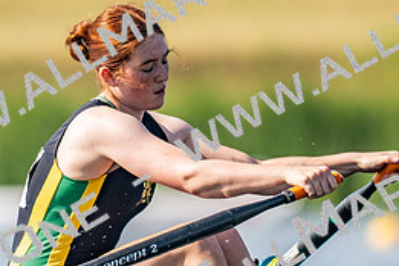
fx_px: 22132
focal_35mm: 1997
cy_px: 188
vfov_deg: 0.7
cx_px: 63
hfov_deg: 1.0
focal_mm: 600
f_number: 4
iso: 180
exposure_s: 1/2500
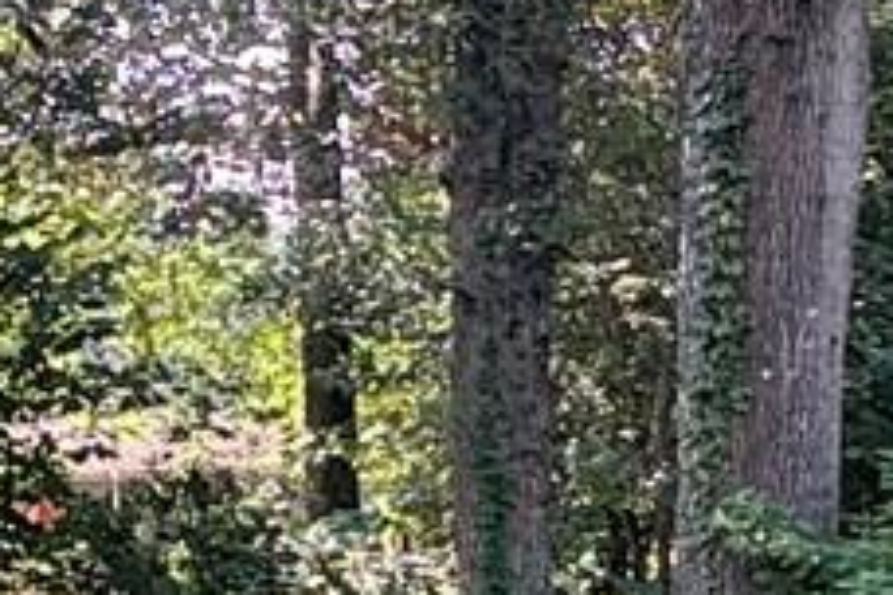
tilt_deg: -6.2
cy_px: 787
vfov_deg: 12.9
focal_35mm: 102
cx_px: 223
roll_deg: +2.6
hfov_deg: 19.9
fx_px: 2530
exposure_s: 1/125
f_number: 2.2
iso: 100
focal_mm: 2.22
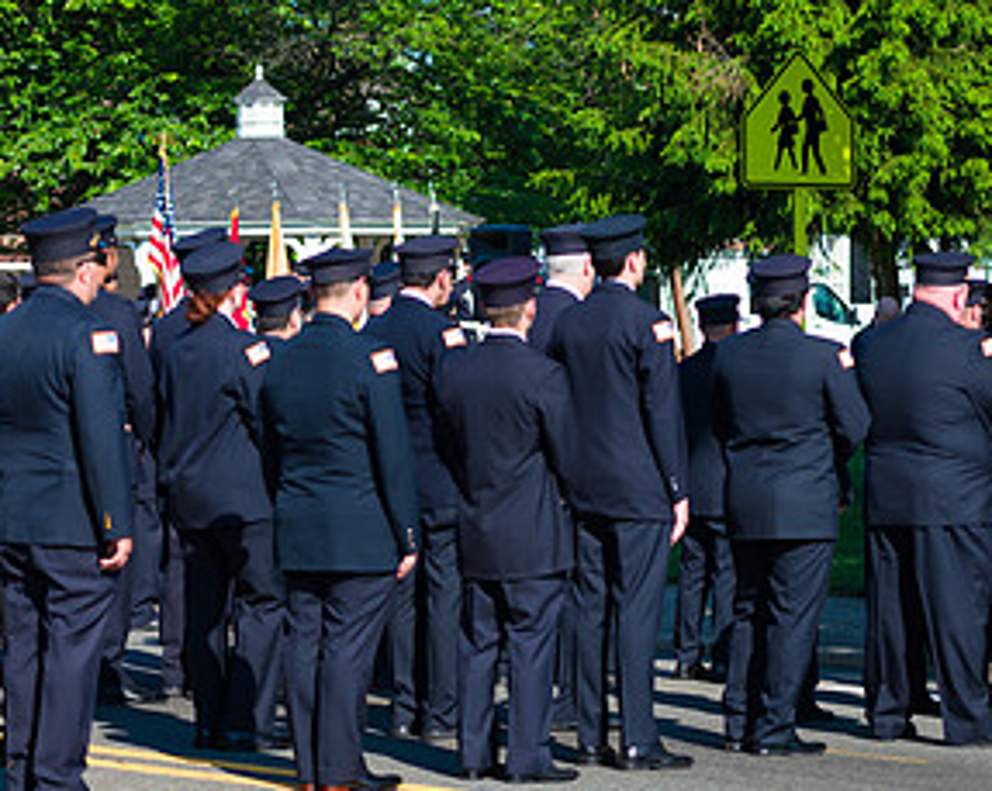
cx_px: 608
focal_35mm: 148
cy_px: 325
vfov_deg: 10.4
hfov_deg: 13.0
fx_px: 4341
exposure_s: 1/2000
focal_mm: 78
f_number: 3.2
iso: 200
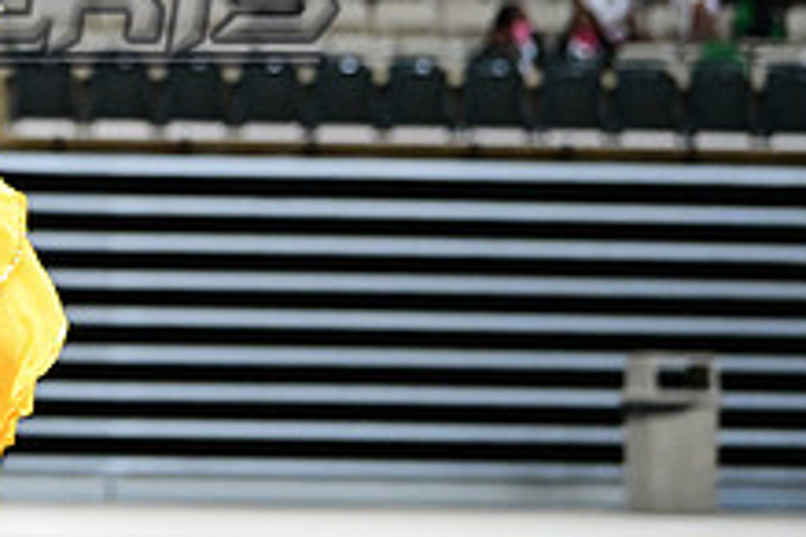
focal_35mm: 212
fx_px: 4746
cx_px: -250
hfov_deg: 9.5
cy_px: -48
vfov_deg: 6.5
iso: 6400
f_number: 3.2
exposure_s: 1/1000
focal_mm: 80
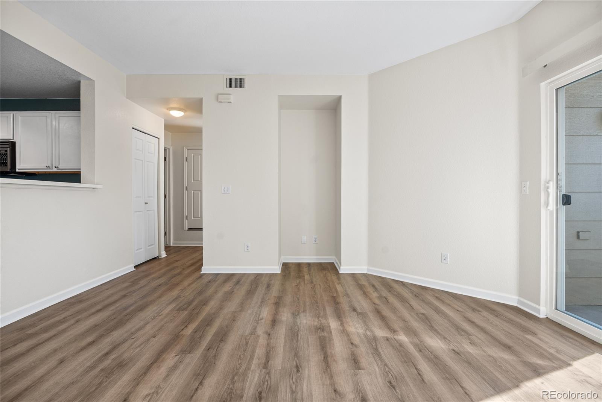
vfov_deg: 73.8
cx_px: 301
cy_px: 201
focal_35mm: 16
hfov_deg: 96.7
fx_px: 268
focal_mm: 16
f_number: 8
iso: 200
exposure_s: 1/400
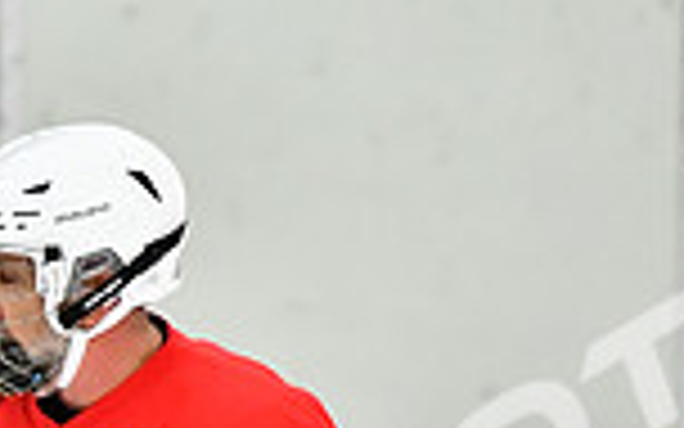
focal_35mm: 1024
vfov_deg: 1.3
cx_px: -140
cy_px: 791
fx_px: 19088
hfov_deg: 2.1
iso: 5000
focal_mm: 175
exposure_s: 1/1250
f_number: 2.8
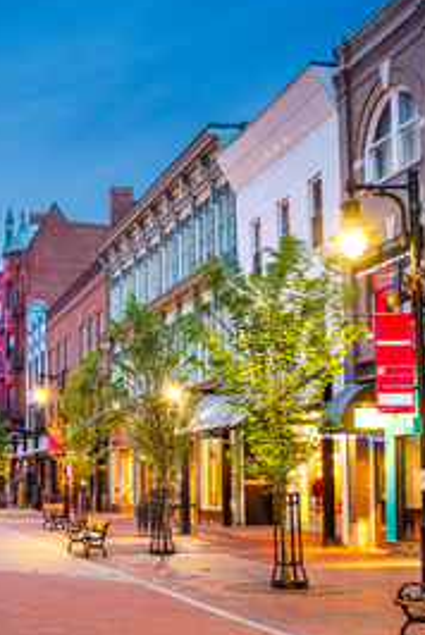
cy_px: 407
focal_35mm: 64
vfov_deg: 31.2
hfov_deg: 19.6
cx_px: -127
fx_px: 1130
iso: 64
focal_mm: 31
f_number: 8
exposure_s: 13
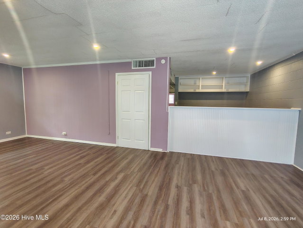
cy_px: 114
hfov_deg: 94.5
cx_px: 152
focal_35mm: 16
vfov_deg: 78.2
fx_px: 140
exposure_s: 1/40
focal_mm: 2.13
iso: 399
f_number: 2.2
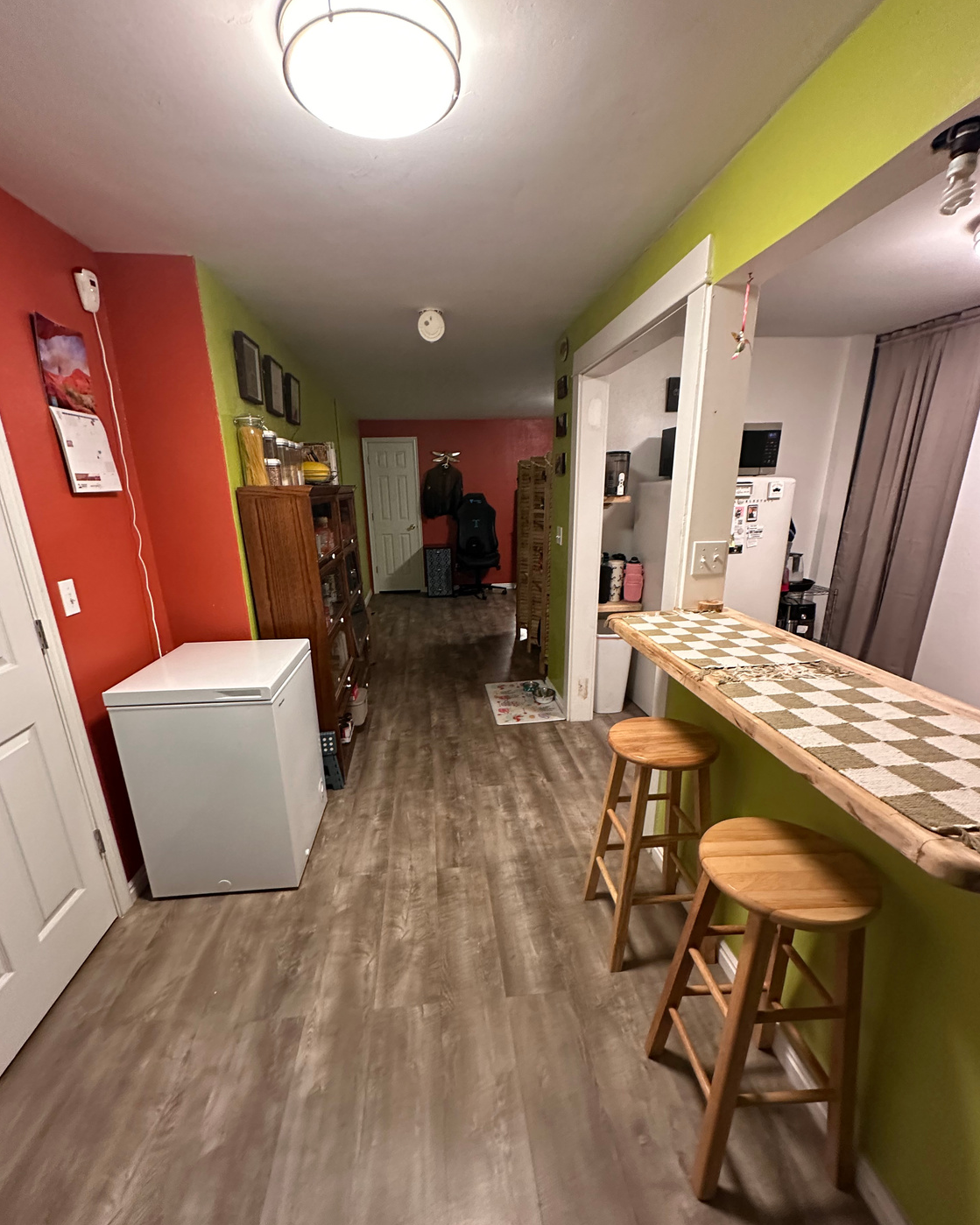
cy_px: 659
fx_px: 544
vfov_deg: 96.6
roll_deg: -0.2
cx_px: 481
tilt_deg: -17.5
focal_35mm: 15
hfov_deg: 84.0
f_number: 2.2
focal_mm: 2.22
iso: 640
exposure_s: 1/60
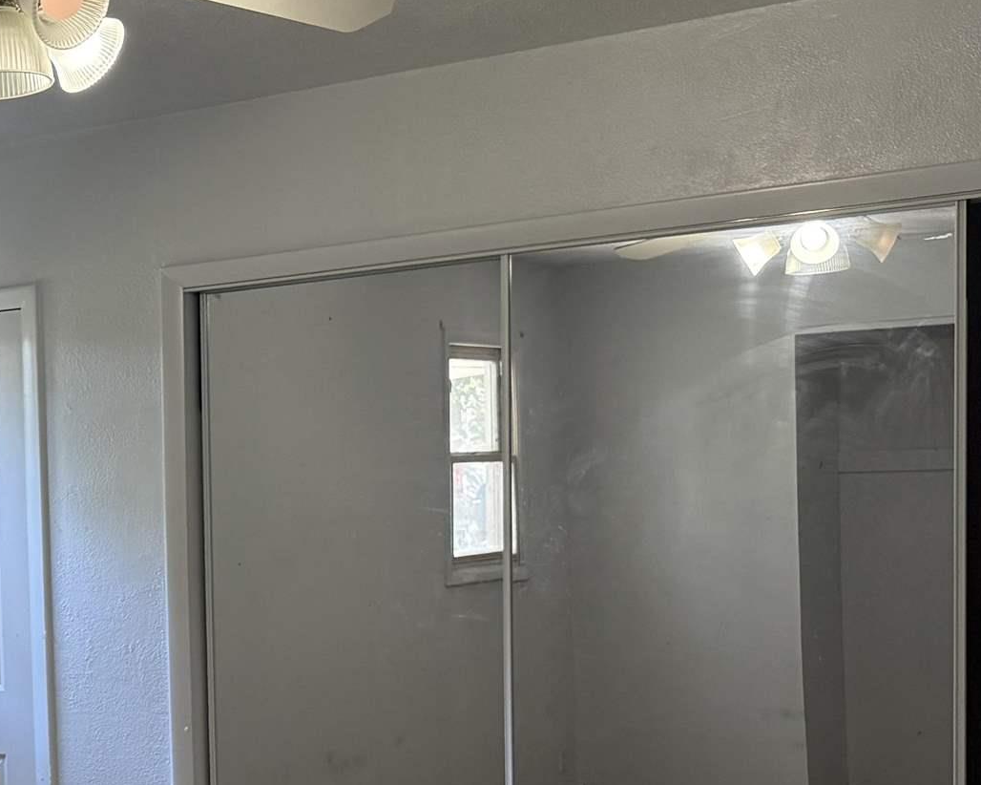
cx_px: -198
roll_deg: +2.3
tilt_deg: -3.5
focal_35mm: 70
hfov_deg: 24.6
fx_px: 2032
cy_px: 637
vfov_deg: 21.6
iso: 200
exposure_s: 1/120
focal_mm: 6.76
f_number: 1.78
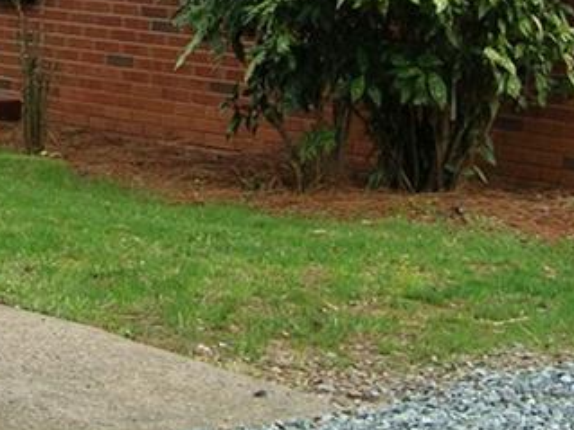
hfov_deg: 18.0
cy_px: -159
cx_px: 176
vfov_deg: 13.0
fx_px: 1807
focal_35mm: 109
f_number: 4.9
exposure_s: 1/91
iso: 50
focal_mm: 5.7
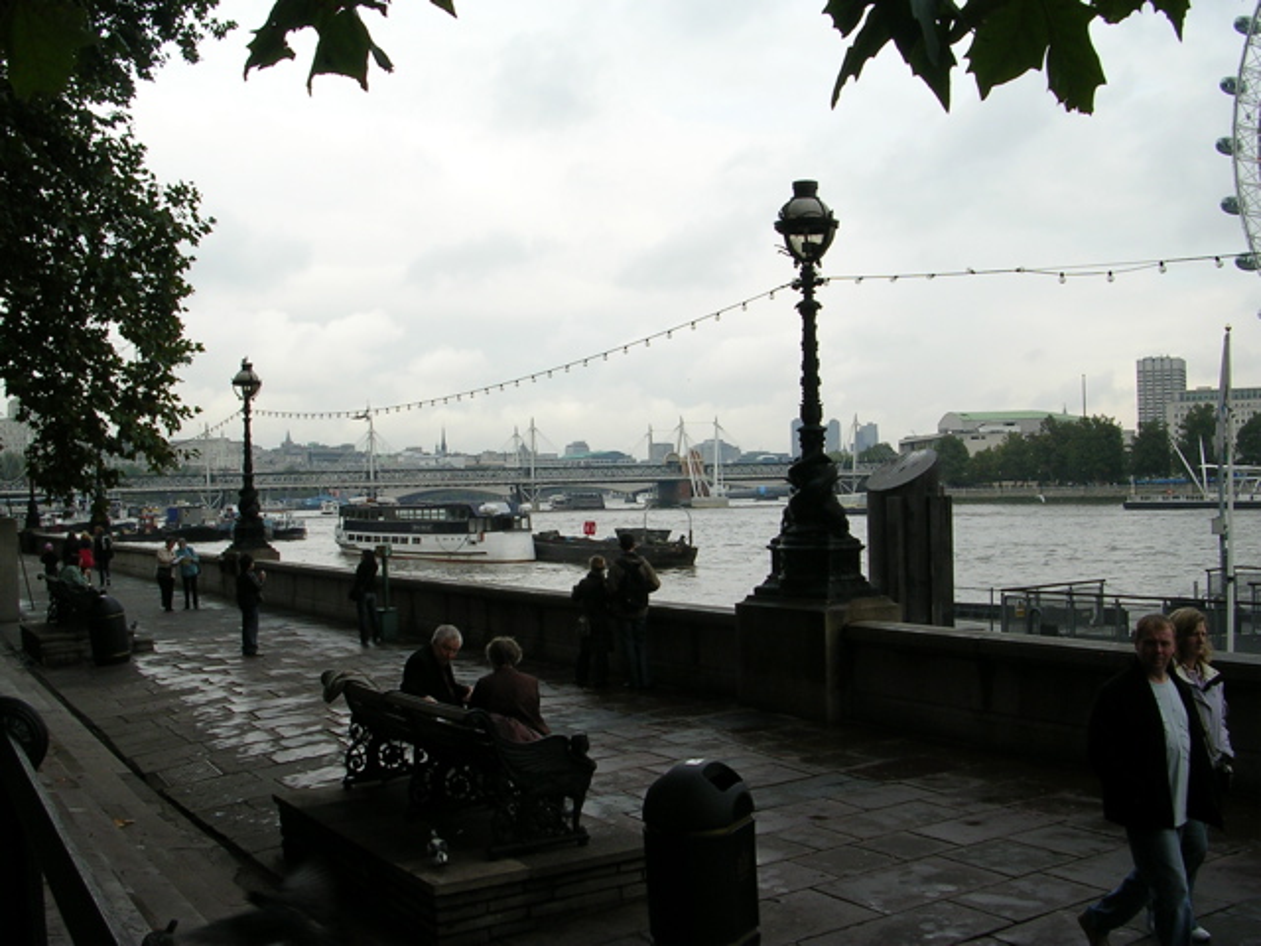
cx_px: 630
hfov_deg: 49.0
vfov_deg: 37.7
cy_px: 473
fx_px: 1384
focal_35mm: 38
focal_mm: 5.8
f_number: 5.6
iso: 50
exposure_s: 1/146
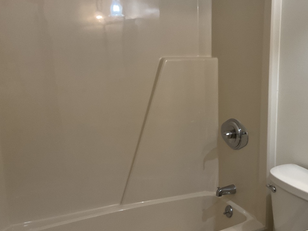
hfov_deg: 42.2
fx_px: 392
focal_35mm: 44
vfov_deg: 32.9
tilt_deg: -9.9
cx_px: 213
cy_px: 121
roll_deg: -0.3
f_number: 1.8
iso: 125
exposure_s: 1/60
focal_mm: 3
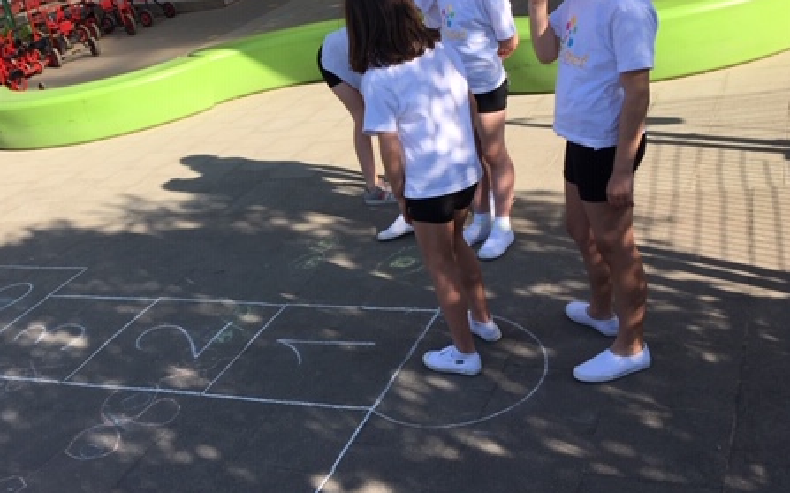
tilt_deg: -17.5
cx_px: 262
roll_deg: +11.6
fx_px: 947
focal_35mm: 44
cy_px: 178
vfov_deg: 29.1
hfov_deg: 44.6
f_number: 2.2
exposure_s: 1/916
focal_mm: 4.15
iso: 25
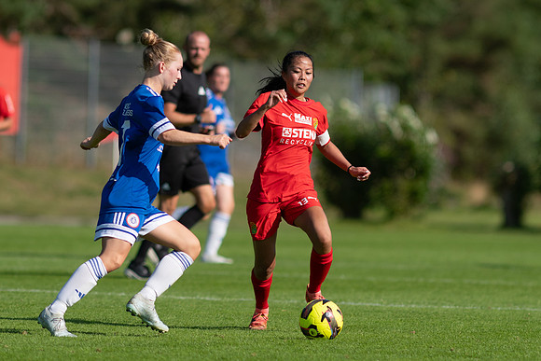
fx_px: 9018
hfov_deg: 3.4
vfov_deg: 2.3
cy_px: 180
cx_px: 270
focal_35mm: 600
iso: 125
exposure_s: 1/3200
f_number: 3.2
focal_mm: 300
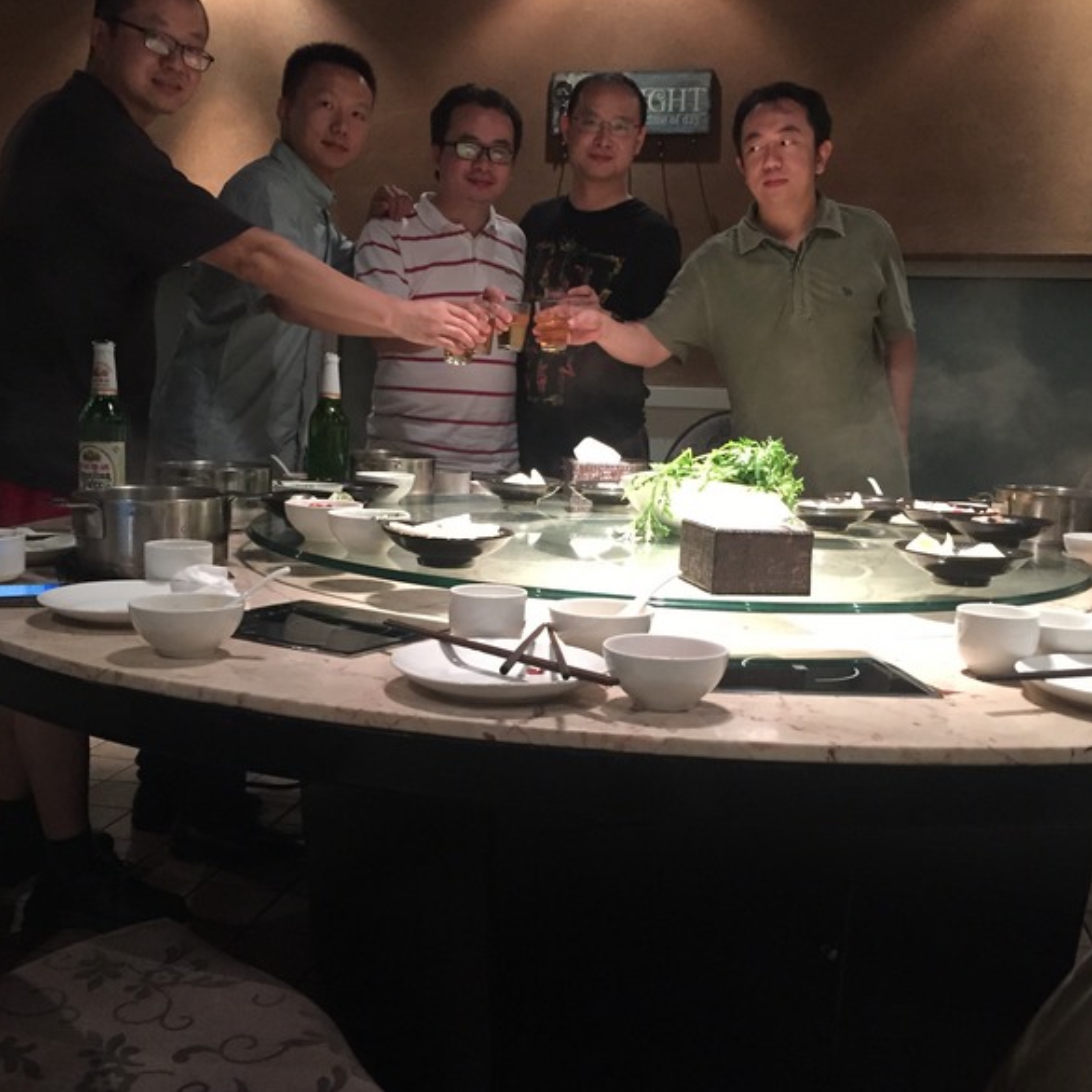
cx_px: 542
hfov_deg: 47.2
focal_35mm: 35
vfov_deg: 47.2
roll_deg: -1.5
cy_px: 555
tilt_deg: -7.0
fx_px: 1249
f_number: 2.2
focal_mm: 4.15
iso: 250
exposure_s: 1/15
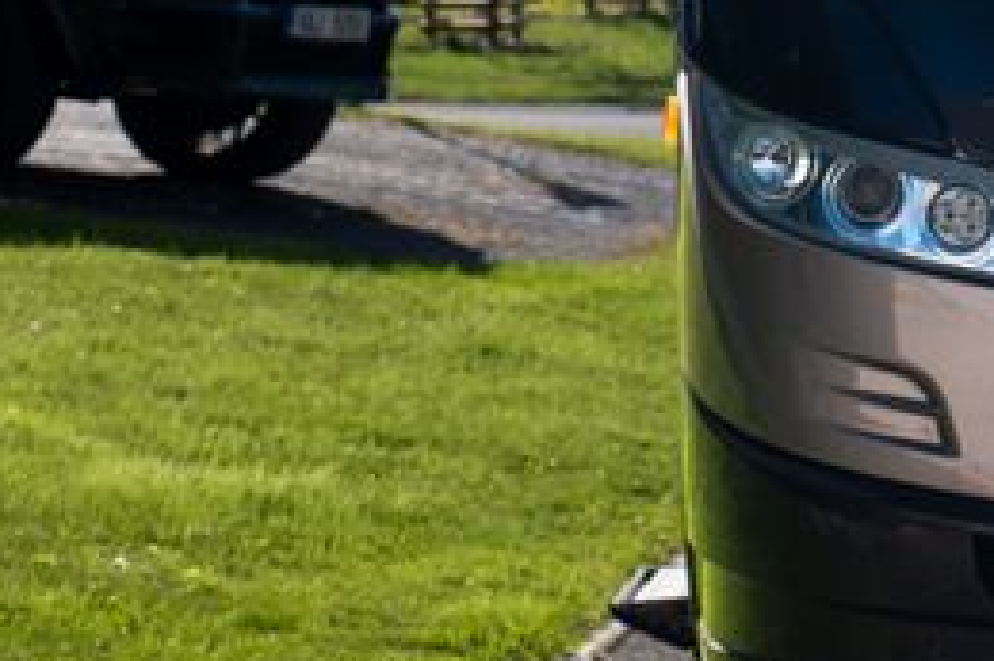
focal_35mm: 281
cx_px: 1519
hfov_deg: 7.2
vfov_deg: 4.9
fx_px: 7754
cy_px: -161
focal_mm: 60
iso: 100
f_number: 5.6
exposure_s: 1/160
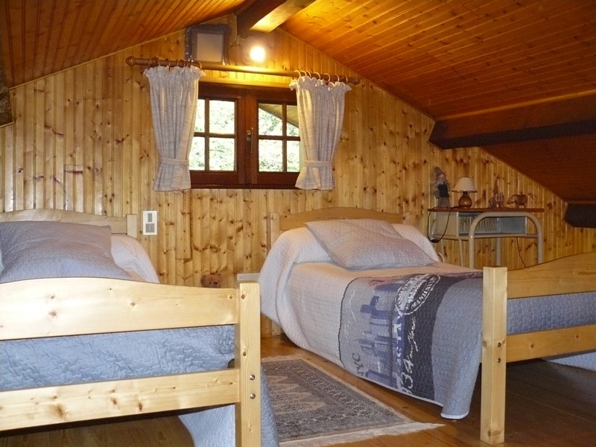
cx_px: 298
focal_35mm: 36
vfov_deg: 39.7
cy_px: 224
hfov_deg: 51.4
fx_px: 620
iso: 400
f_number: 2.8
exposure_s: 1/30
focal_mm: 6
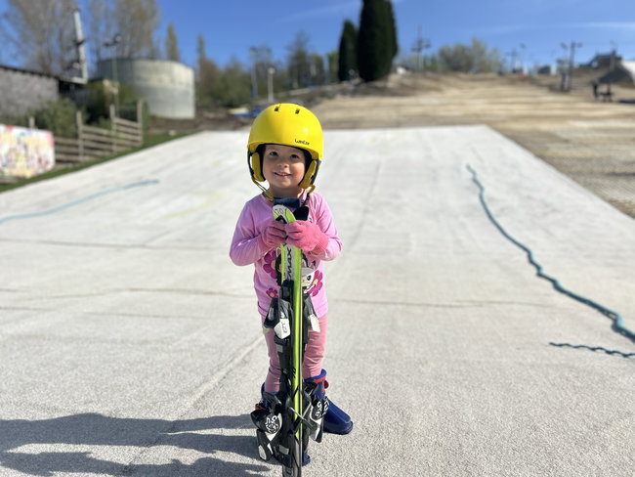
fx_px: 477
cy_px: 238
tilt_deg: -6.4
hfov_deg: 67.3
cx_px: 318
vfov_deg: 53.1
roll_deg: +0.4
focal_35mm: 26
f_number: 1.5
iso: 50
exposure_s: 1/8696
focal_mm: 5.7
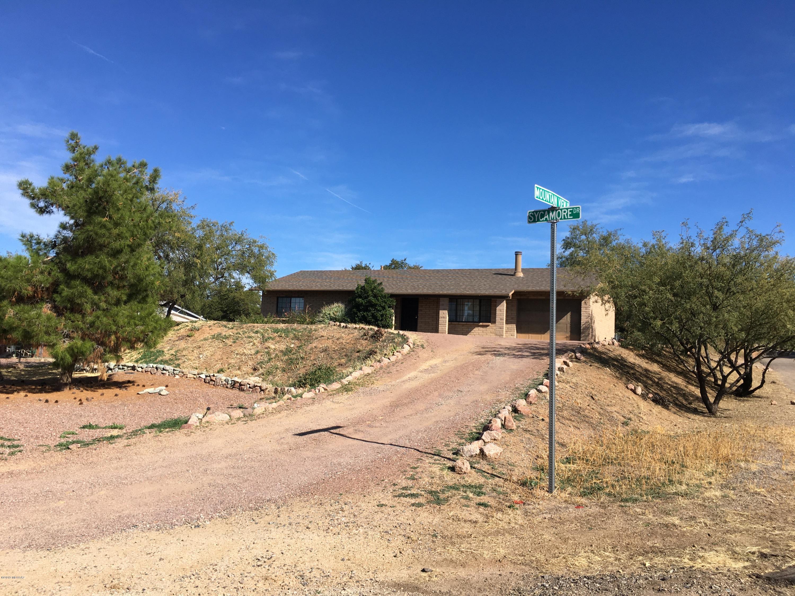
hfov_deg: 61.7
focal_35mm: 29
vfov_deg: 48.2
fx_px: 666
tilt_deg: +5.7
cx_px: 398
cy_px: 298
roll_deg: -2.9
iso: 25
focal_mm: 4.15
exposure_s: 1/1637
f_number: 2.2
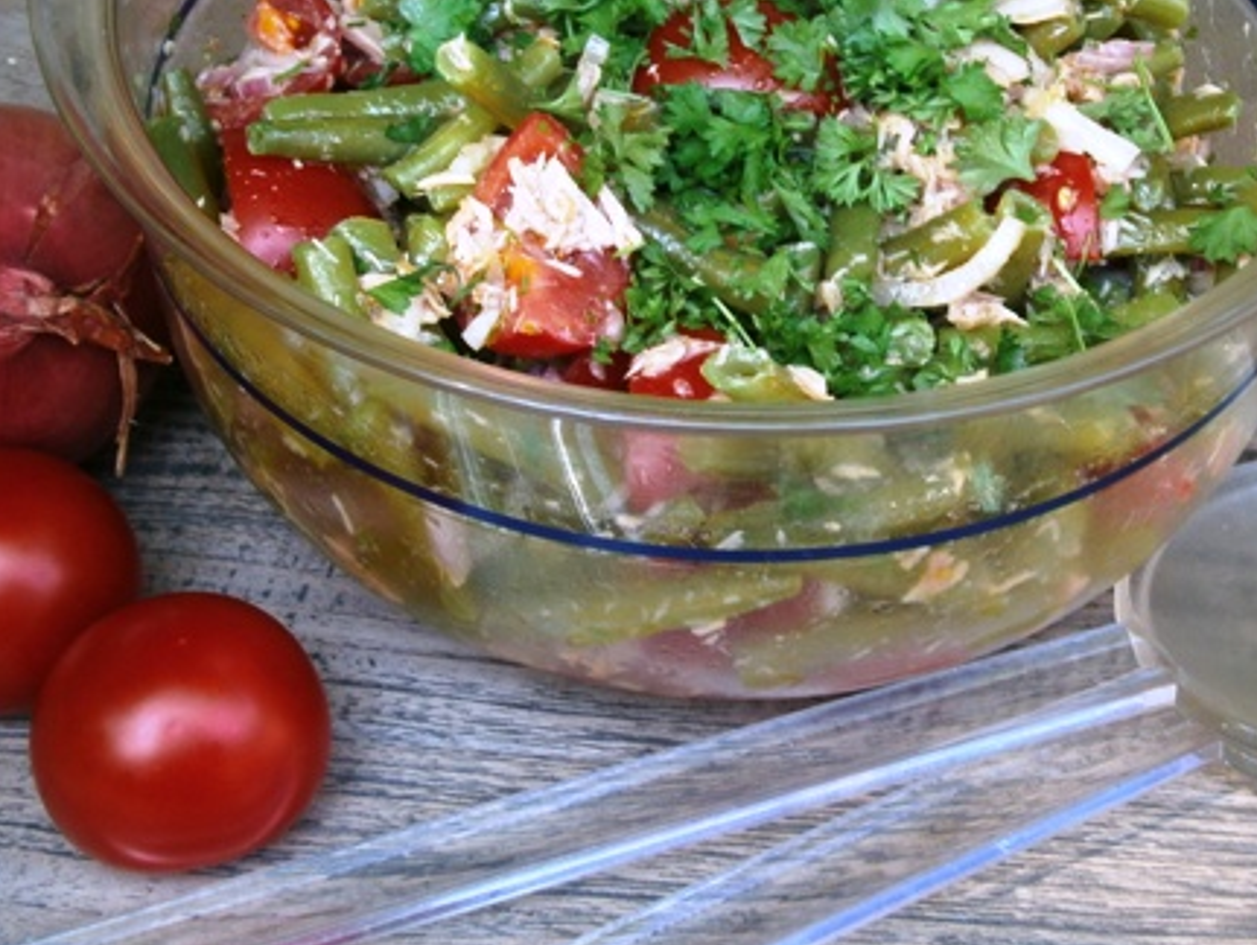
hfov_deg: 22.0
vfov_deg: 16.6
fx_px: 3235
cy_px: 277
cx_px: 685
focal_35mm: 89
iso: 80
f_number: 3.9
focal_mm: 10.7
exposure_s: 1/60
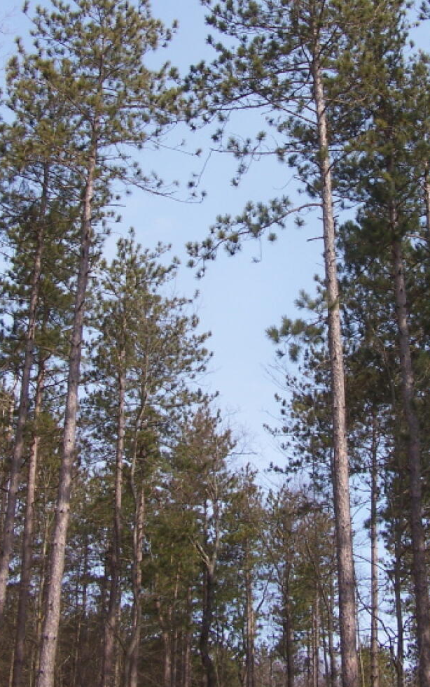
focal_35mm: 56
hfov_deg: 23.1
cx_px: 283
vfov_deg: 36.2
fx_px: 1050
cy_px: 293
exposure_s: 1/640
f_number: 4
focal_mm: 6.3
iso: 80
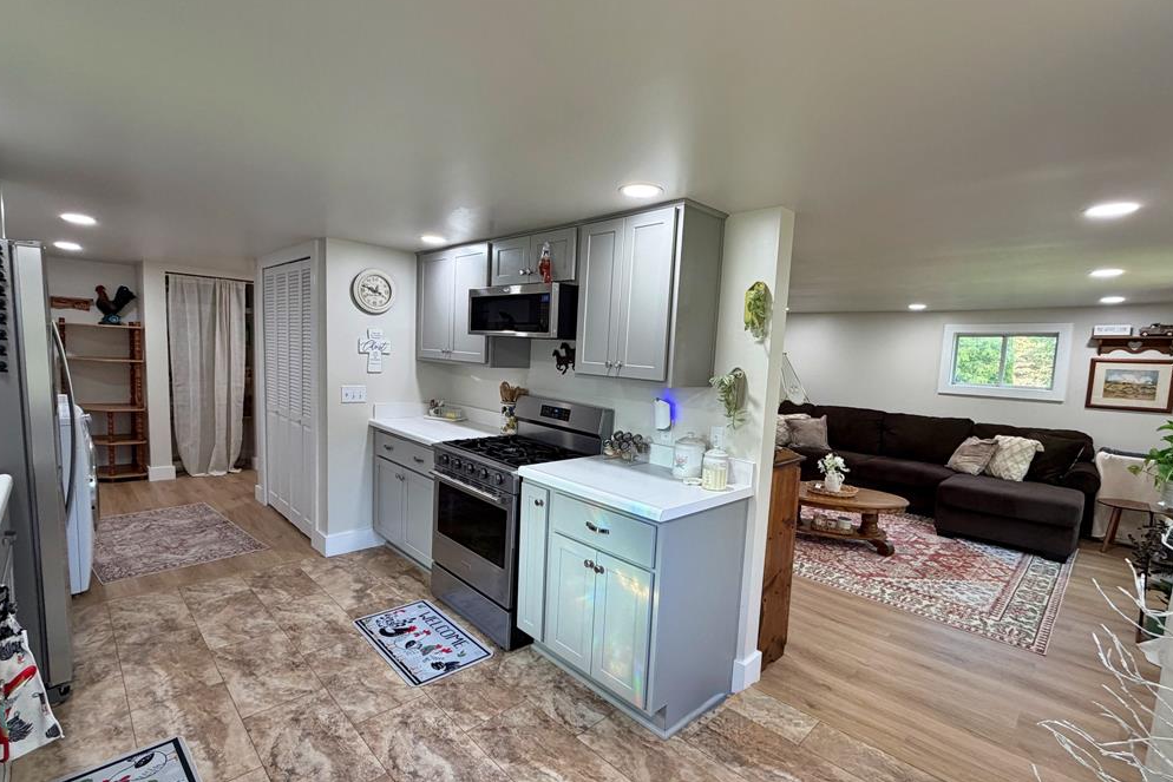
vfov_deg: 77.3
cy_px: 407
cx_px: 594
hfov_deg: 100.4
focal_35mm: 15
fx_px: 489
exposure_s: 1/120
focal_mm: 2.22
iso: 200
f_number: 2.2
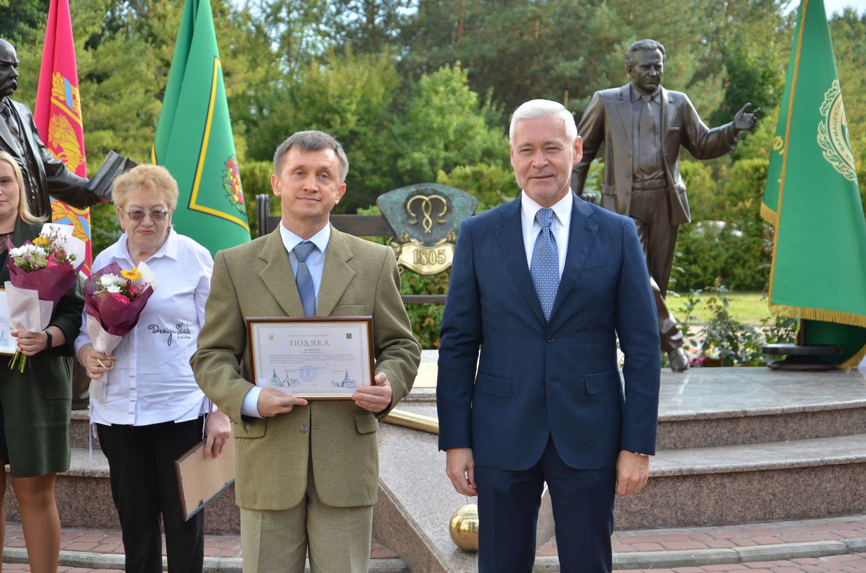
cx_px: 433
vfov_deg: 18.1
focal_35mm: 75
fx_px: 1800
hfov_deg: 27.0
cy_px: 286
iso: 250
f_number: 5
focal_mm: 50
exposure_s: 1/400
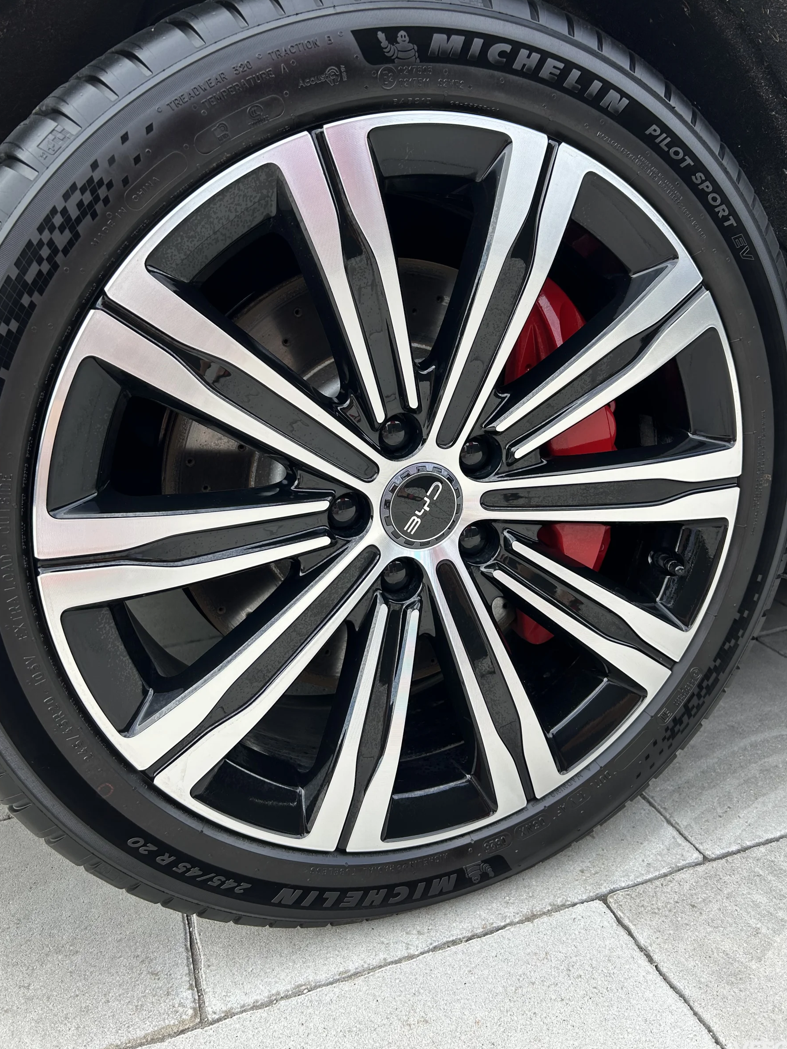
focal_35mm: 28
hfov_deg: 49.7
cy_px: 497
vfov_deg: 63.4
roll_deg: +4.2
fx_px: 849
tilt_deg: -16.1
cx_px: 390
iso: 50
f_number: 1.5
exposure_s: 1/709
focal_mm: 5.7
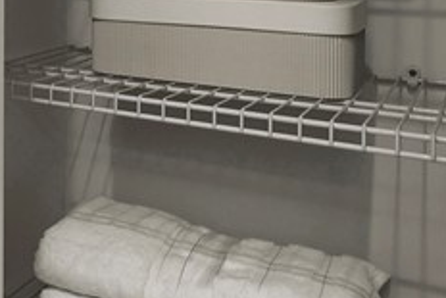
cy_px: 88
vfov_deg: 24.1
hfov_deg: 25.0
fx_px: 694
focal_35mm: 56
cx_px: -259
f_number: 8
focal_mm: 12
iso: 200
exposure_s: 1/40
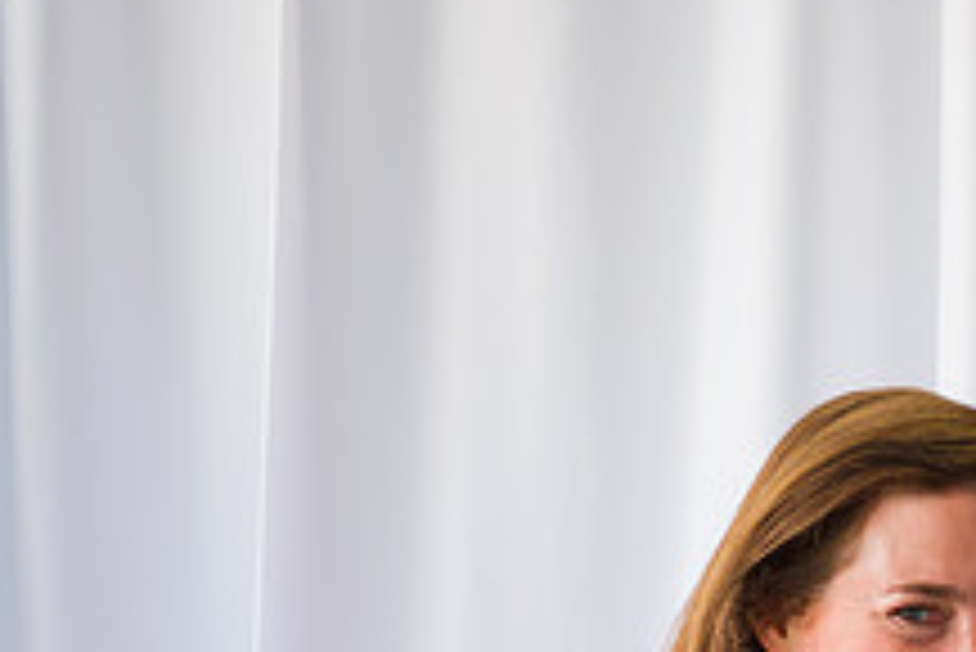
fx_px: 5046
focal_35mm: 186
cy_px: 716
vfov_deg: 7.4
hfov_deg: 10.8
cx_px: 1195
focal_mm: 66
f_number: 3.2
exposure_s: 1/500
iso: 400
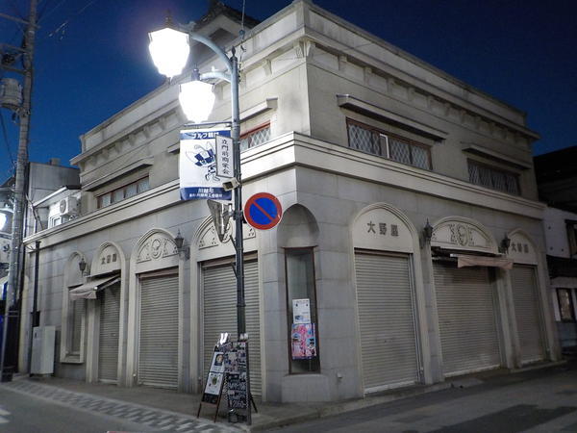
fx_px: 500
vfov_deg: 46.8
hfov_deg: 60.0
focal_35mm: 30
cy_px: 216
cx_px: 288
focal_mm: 4.1
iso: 400
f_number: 3.3
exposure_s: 1/8
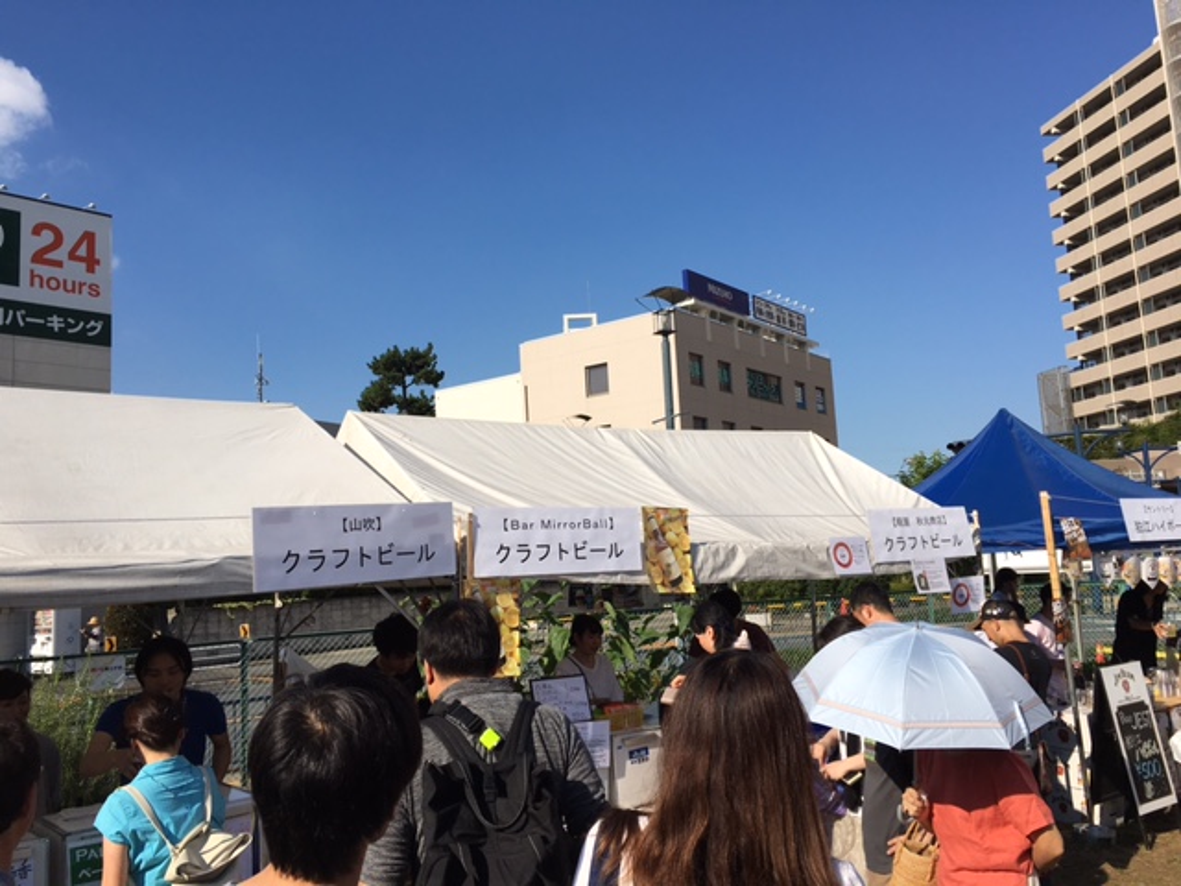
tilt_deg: +6.8
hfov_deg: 61.7
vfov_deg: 48.2
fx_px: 989
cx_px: 590
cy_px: 443
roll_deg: +3.5
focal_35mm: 29
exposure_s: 1/2481
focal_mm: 4.15
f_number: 2.2
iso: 25
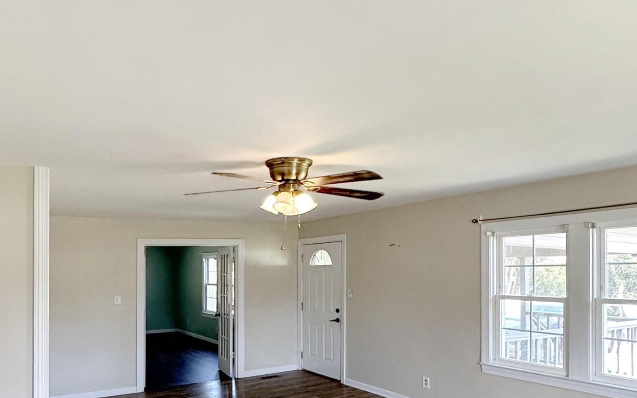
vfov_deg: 40.1
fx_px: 417
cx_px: 279
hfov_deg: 74.5
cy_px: 450
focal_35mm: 24
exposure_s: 1/99
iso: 250
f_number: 2.2
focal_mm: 2.22
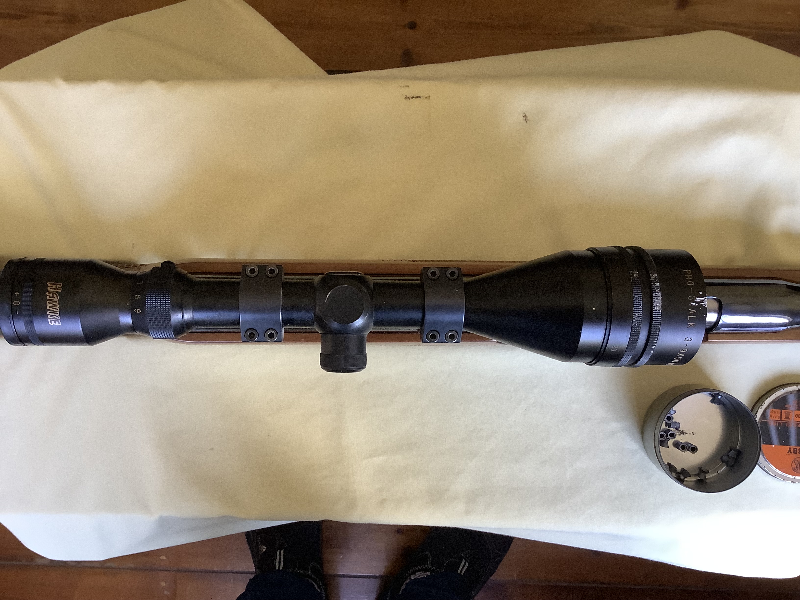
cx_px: 400
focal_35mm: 31
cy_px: 300
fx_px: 716
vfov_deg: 45.4
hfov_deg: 58.4
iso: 160
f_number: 2.4
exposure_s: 1/60
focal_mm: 3.3
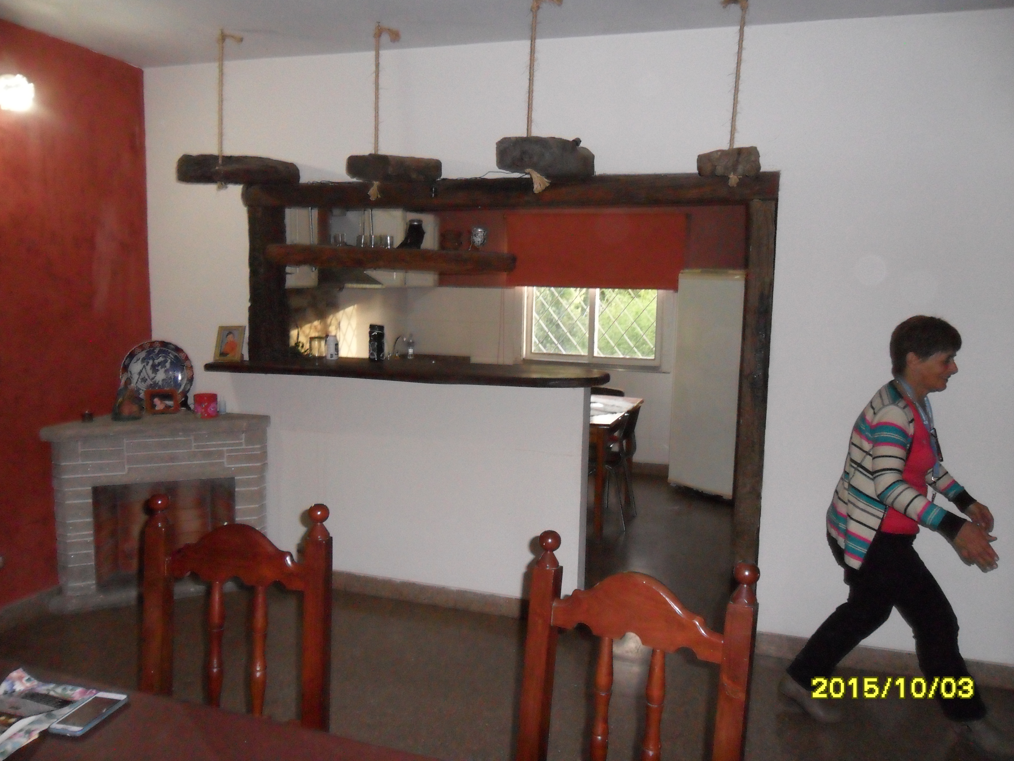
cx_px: 507
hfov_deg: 65.3
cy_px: 380
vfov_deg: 51.4
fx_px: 791
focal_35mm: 27
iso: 400
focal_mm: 4.9
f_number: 3.5
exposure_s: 1/45
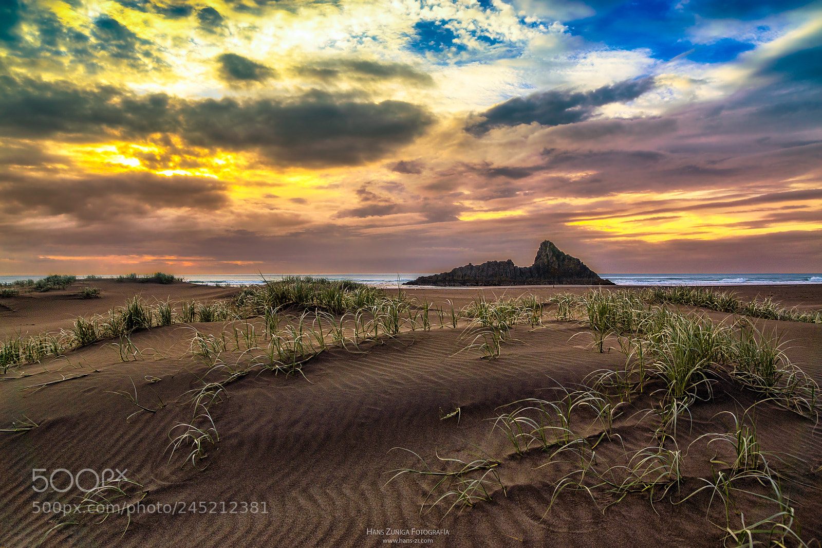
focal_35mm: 24
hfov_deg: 73.8
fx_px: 548
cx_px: 411
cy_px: 274
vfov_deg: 53.1
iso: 100
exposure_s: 1/400
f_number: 5
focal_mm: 16
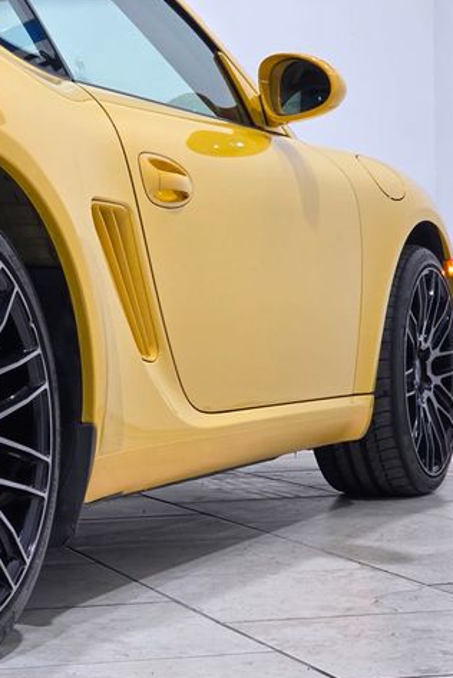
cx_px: 3
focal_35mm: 97
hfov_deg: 13.9
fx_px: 1828
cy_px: 340
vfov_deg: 21.0
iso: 200
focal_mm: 7.9
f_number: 2.4
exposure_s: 1/120
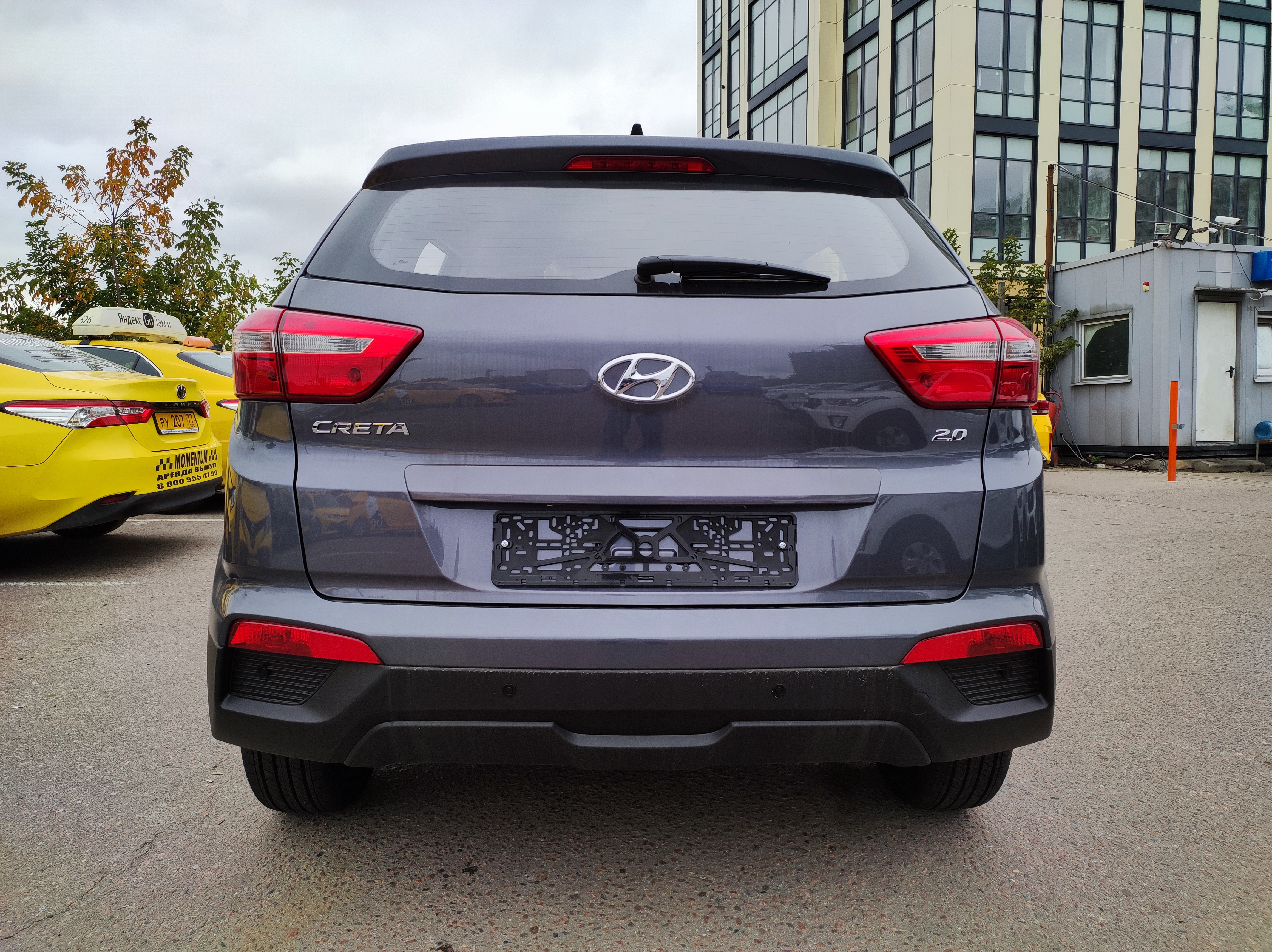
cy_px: 476
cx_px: 636
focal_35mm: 17
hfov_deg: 91.1
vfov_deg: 74.6
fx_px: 624
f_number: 1.79
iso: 50
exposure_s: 1/124
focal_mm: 4.74
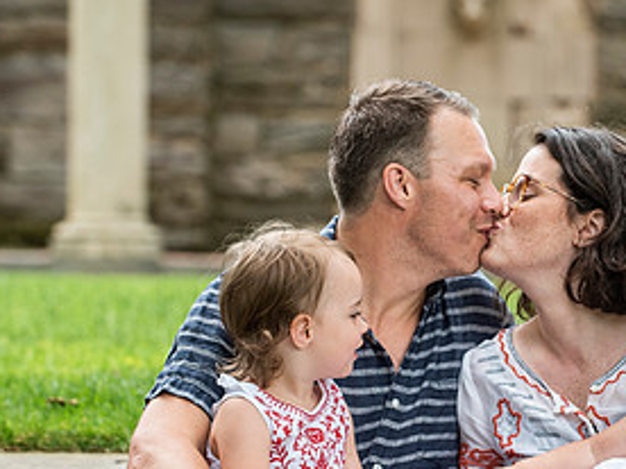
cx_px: 545
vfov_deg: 5.7
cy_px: 348
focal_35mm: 261
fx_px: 4720
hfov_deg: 7.6
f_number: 4.5
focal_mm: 125
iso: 640
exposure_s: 1/500
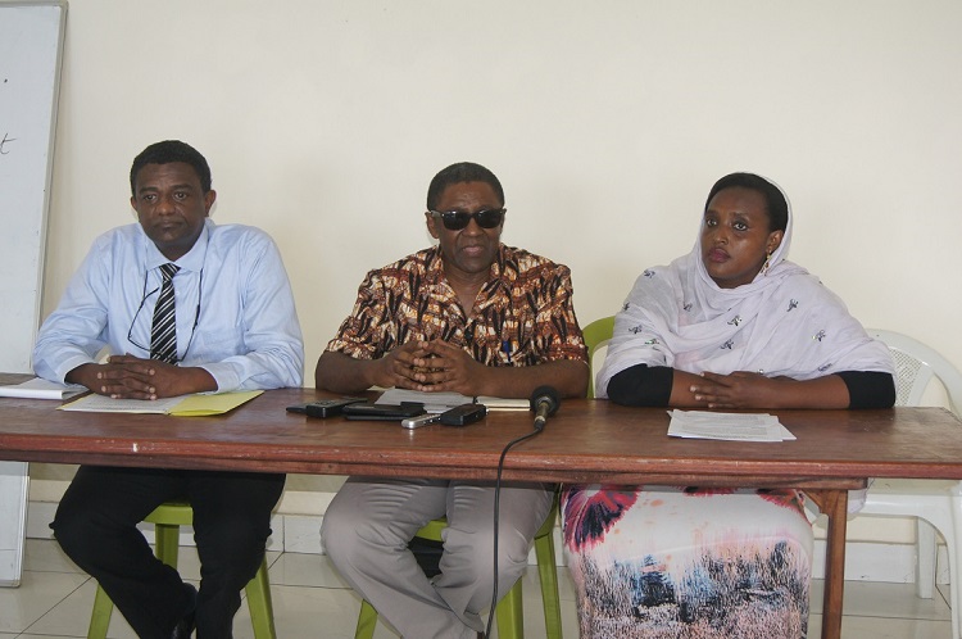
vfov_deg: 25.7
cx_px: 481
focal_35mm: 52
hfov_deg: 37.9
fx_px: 1401
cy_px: 320
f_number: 4.5
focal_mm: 35
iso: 640
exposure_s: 1/80
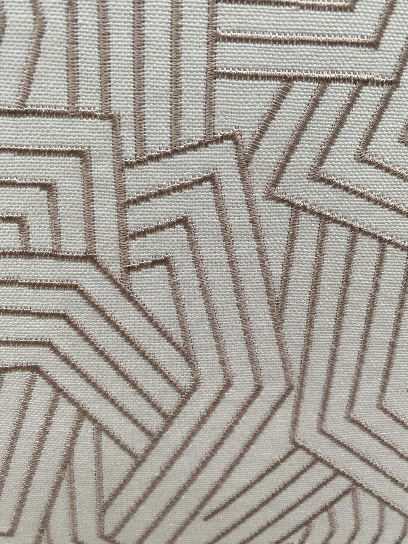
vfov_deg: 67.3
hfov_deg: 53.1
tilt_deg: -31.1
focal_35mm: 26
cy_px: 272
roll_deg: -1.1
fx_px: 409
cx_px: 204
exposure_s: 1/122
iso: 80
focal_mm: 4.25
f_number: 1.8
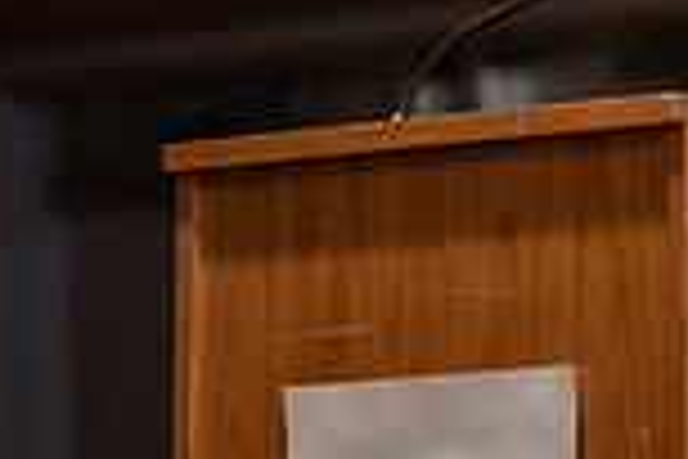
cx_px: 886
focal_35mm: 760
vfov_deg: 1.8
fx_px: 14523
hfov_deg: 2.7
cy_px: -178
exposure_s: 1/200
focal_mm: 200
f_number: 3.2
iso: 3200
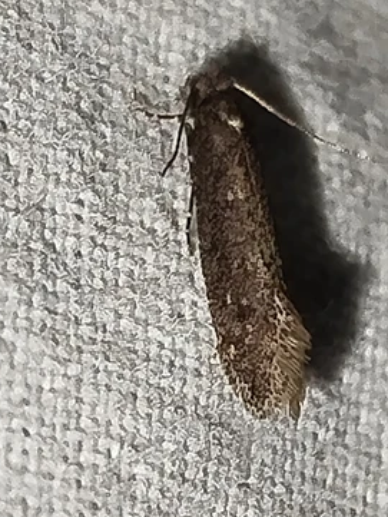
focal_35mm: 228
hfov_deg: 6.5
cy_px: 344
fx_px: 3405
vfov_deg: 8.7
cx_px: 236
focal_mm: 5.31
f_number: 1.7
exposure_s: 1/50
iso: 100
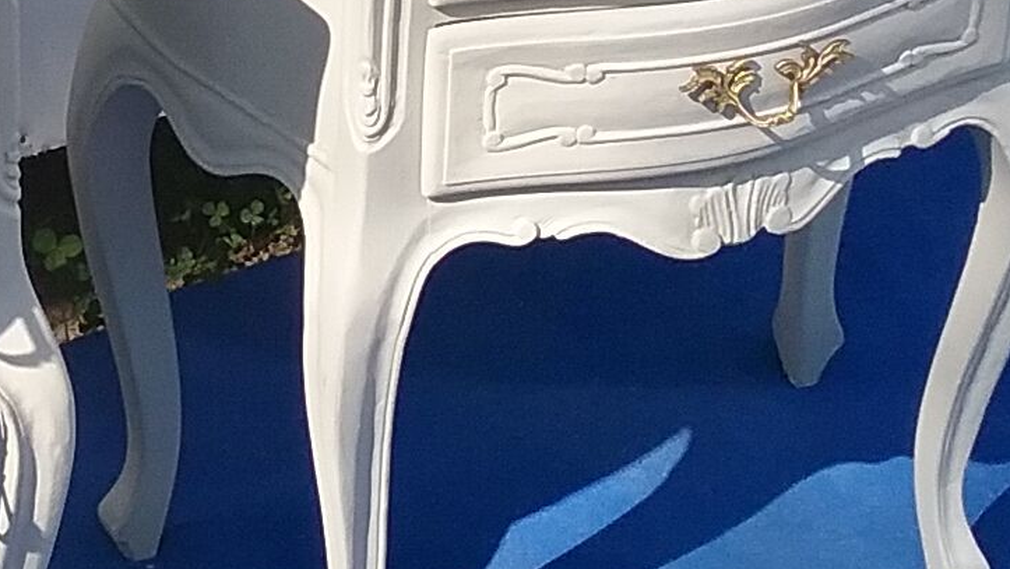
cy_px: 46
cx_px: 113
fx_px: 3241
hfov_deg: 17.5
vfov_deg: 10.0
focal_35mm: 121
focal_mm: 3.3
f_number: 2.2
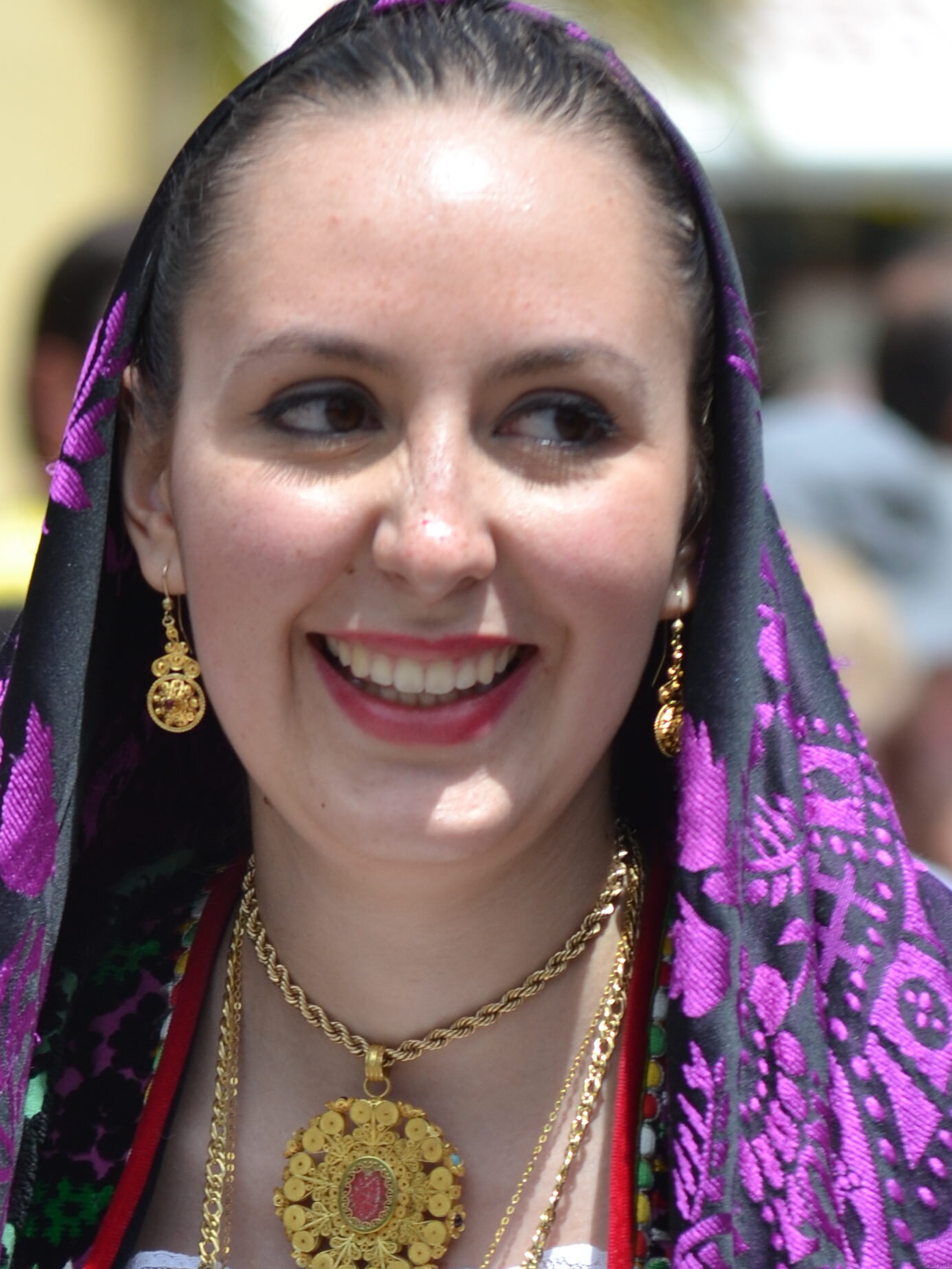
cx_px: 275
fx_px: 14443
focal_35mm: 394
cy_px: 932
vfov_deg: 5.0
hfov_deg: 3.8
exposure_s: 1/500
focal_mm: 110
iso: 100
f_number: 4.5
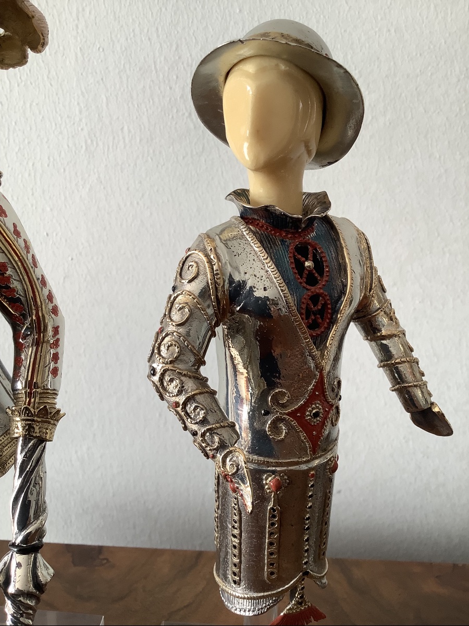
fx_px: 560
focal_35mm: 31
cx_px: 234
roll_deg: -0.3
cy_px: 313
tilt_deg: -17.8
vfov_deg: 58.4
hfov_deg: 45.4
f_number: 2.4
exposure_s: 1/50
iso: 50
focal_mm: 3.3
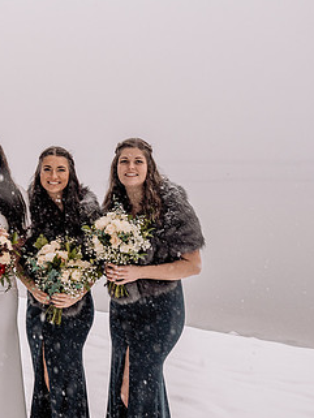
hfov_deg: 19.7
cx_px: -44
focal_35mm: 71
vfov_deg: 27.4
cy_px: 189
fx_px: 858
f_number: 5
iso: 1250
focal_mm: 35
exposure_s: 1/250
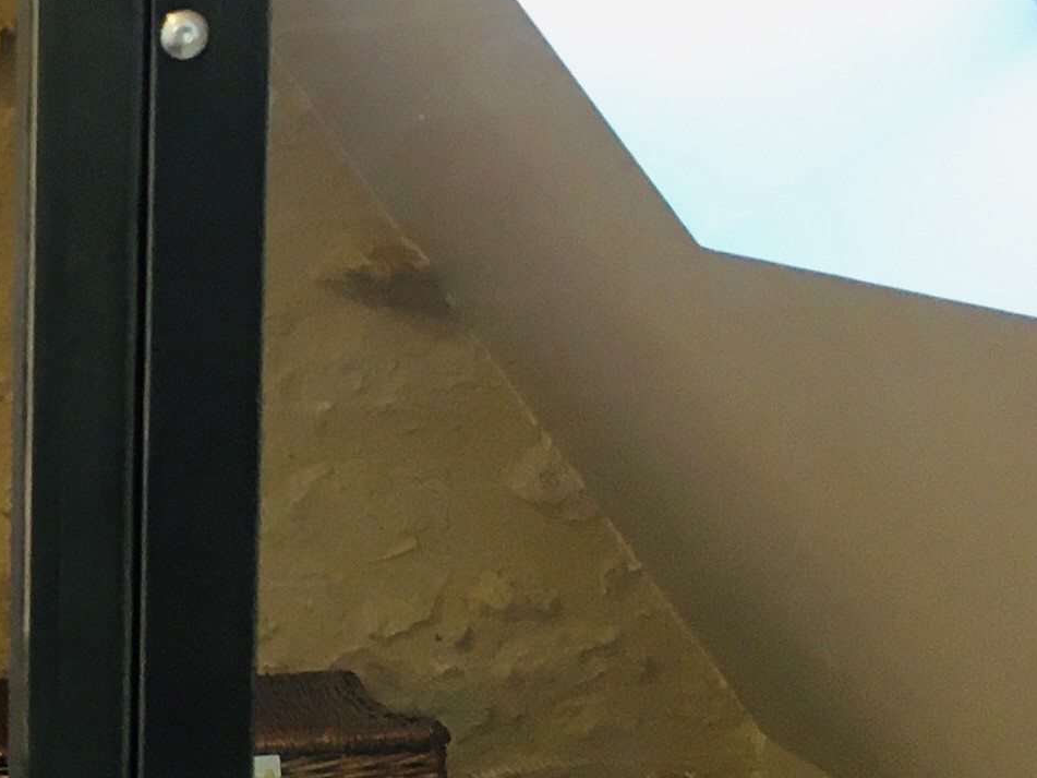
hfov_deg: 13.5
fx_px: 3684
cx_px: -1106
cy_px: 944
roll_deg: +2.8
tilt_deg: -13.4
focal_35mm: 123
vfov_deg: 11.8
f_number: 2.2
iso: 80
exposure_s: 1/33
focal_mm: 4.15
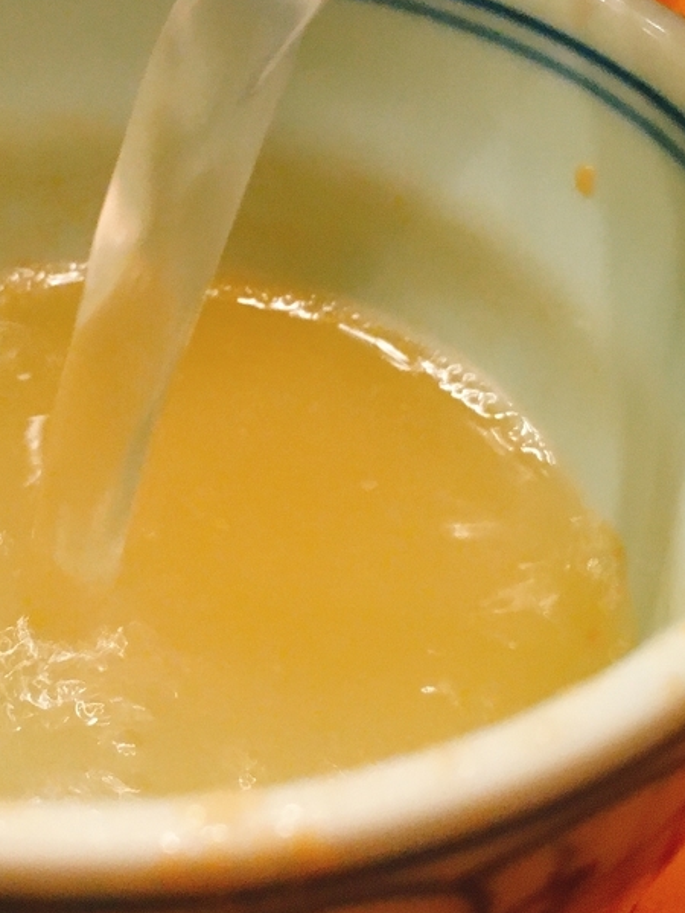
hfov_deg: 25.0
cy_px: 391
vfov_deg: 33.2
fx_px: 1530
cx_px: 180
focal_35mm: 58
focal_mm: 4.15
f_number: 2.2
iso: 200
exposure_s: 1/24
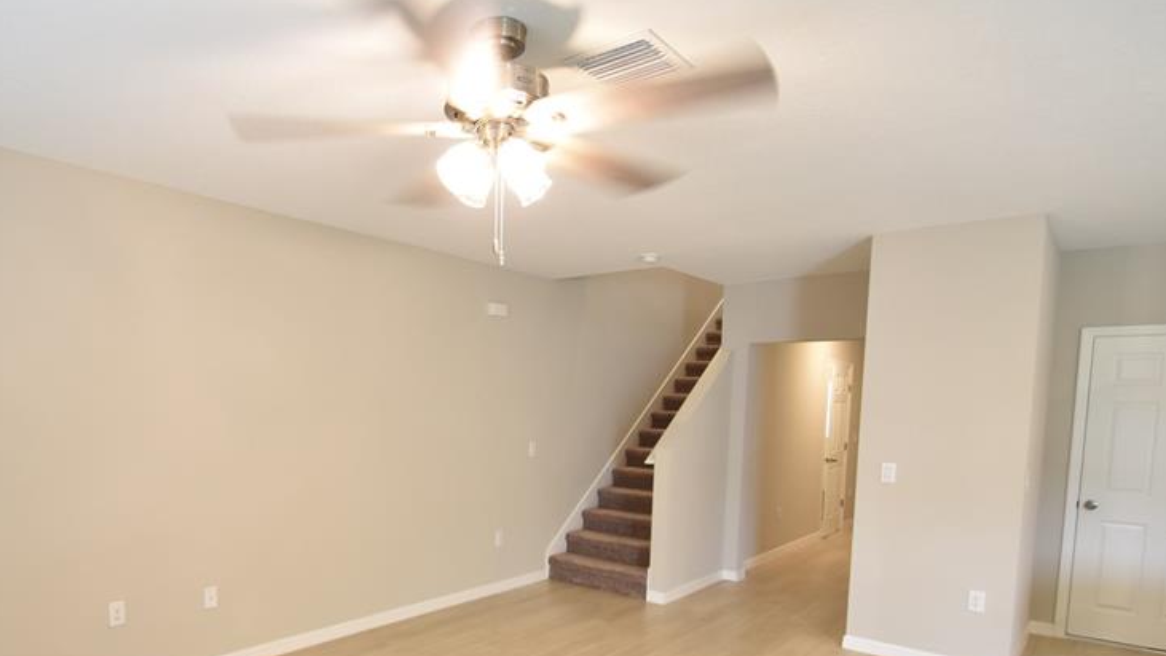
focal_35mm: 22
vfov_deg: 50.2
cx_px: 475
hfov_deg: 80.4
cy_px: 458
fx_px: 680
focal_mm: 10
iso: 800
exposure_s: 1/30
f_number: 3.5
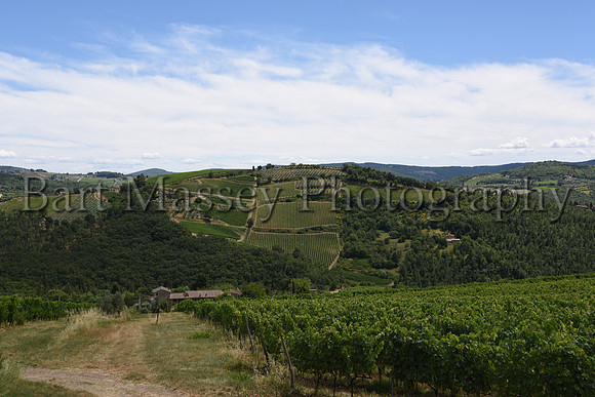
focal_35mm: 44
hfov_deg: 44.5
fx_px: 727
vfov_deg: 30.5
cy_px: 198
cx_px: 298
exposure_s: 1/200
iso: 64
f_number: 8
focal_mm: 44
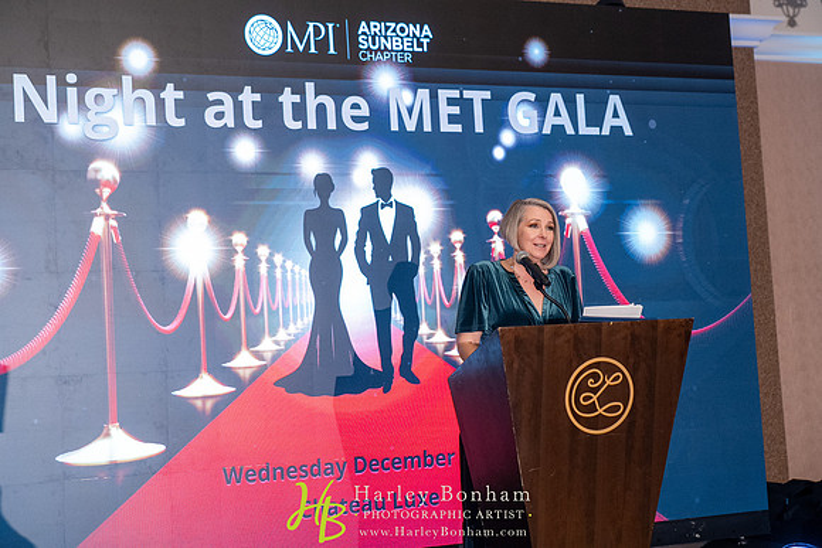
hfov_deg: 38.9
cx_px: 411
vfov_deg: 26.5
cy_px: 274
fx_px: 1165
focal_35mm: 51
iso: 3200
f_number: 4
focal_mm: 51
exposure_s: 1/200
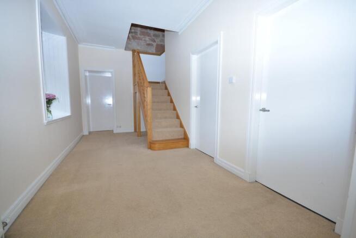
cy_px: 119
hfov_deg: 100.4
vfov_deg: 77.4
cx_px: 178
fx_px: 148
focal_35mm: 15
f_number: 5.6
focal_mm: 10
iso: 320
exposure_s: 1/125
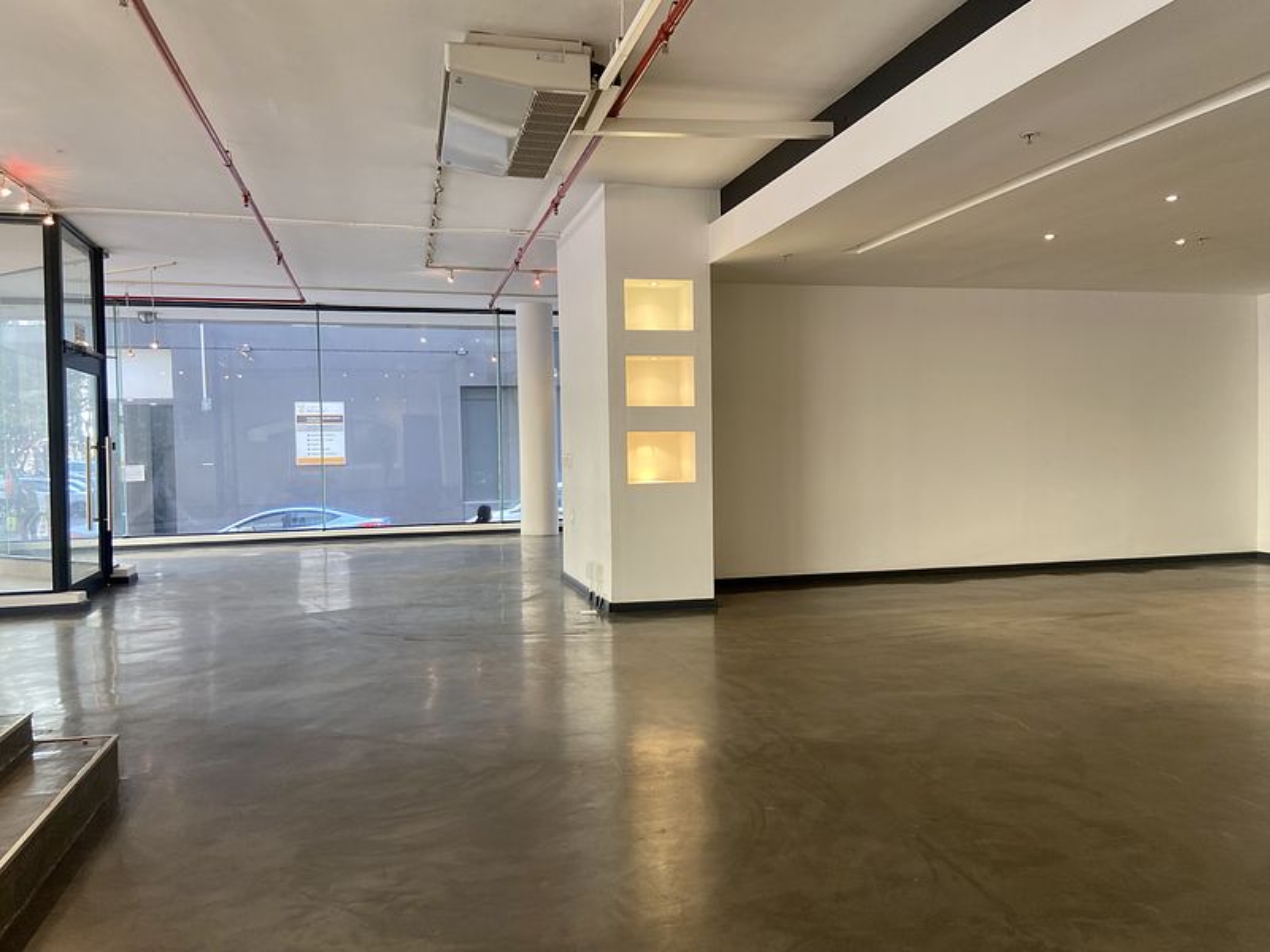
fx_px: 954
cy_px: 476
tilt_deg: -2.8
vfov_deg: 53.1
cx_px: 635
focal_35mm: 26
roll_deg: +0.0
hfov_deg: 67.3
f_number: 1.8
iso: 100
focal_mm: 4.25
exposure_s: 1/100
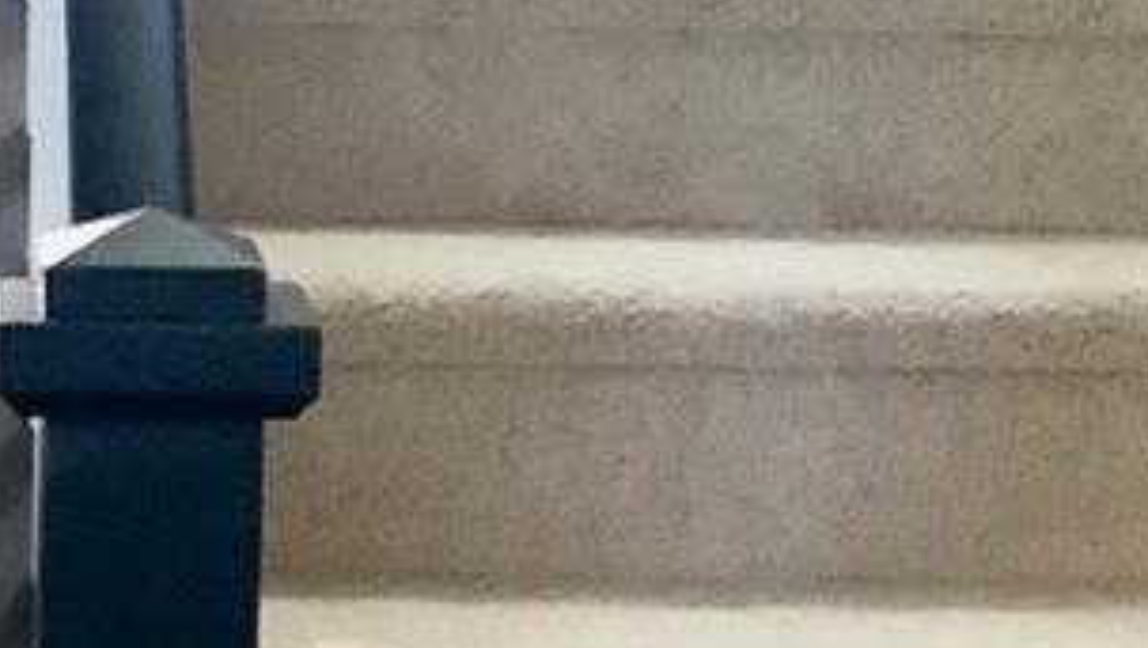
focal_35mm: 160
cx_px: 261
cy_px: -34
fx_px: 4874
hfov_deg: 13.4
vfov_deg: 7.6
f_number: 1.8
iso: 250
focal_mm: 3
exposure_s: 1/40
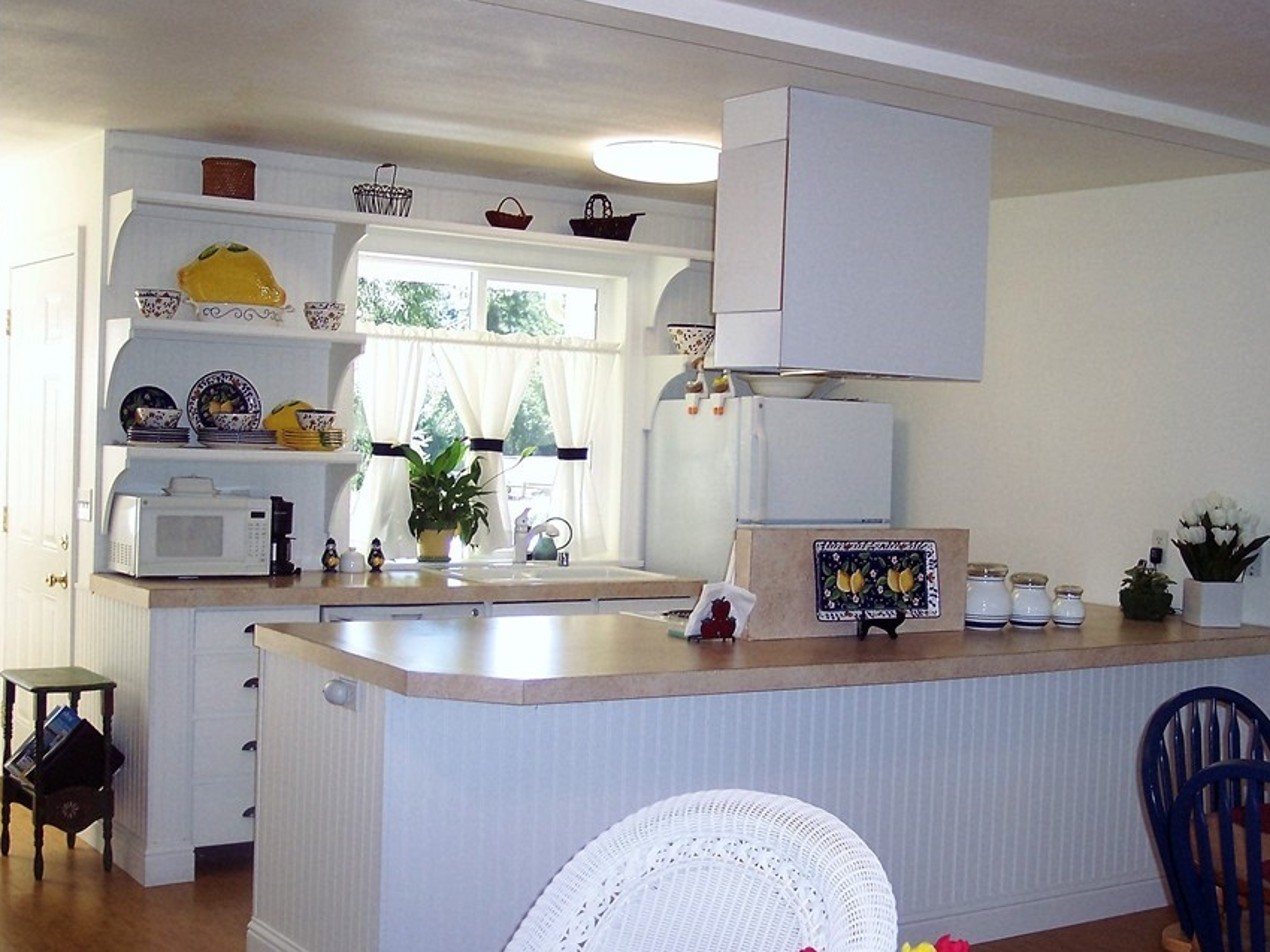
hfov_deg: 40.4
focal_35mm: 47
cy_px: 523
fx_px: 1724
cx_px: 714
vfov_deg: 30.8
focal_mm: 8
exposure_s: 1/60
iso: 140
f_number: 2.8
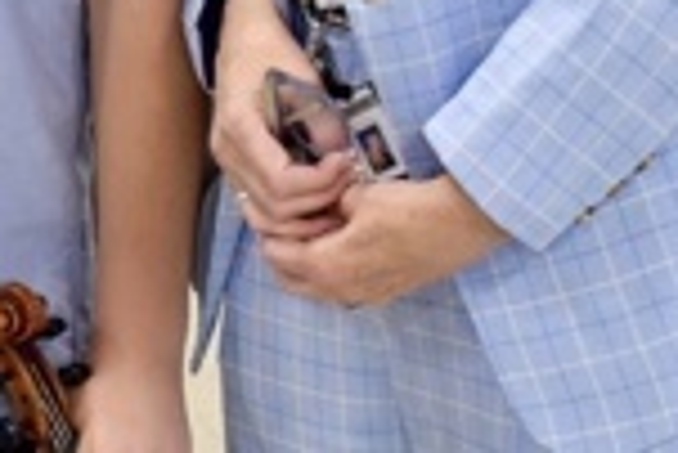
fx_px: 3601
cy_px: -200
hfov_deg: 10.4
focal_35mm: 191
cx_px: -292
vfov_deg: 7.1
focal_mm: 24
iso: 640
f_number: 4
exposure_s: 1/30
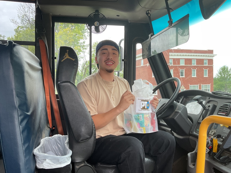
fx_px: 194
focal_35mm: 29
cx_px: 116
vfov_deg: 48.2
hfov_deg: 61.7
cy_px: 86
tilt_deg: -2.2
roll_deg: +1.4
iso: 16
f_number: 1.8
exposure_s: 1/124
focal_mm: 3
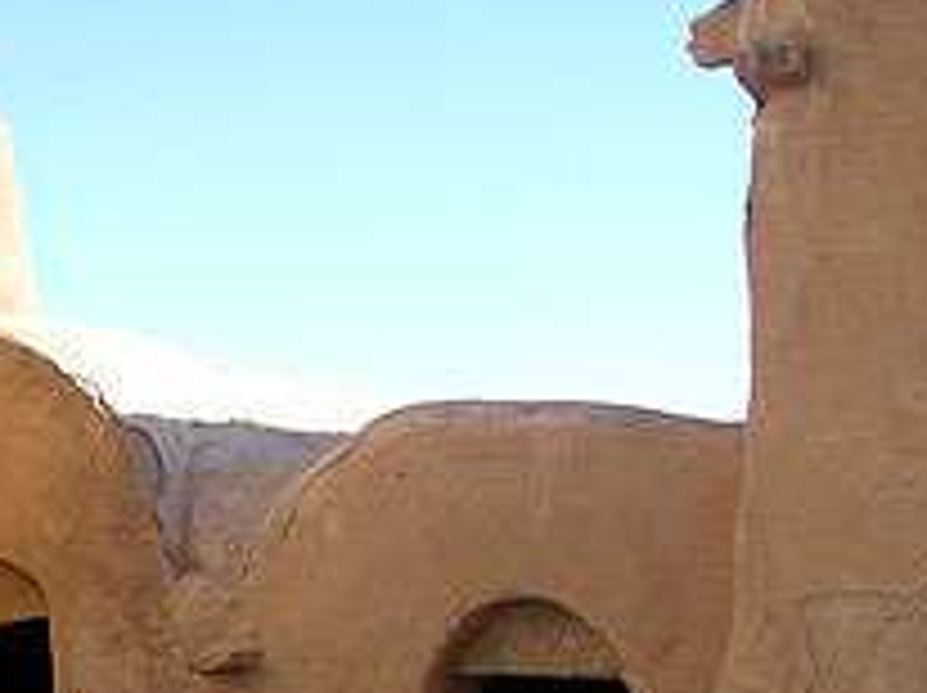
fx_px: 2167
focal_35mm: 81
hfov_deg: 23.5
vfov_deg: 17.6
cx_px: 90
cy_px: 729
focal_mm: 6.1
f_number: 2.8
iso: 50
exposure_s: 1/500
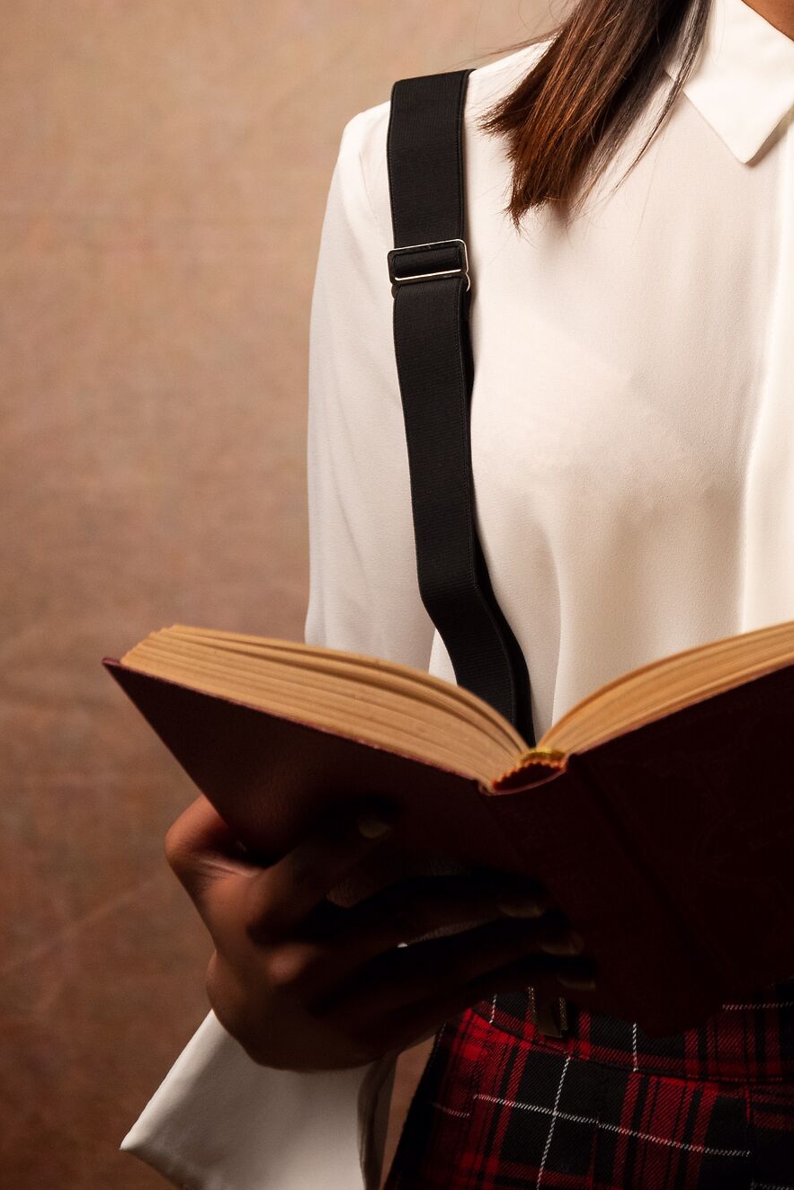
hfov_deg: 6.7
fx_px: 6744
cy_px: 200
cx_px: 704
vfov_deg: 10.1
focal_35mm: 204
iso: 800
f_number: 5.6
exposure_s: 1/125
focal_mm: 75
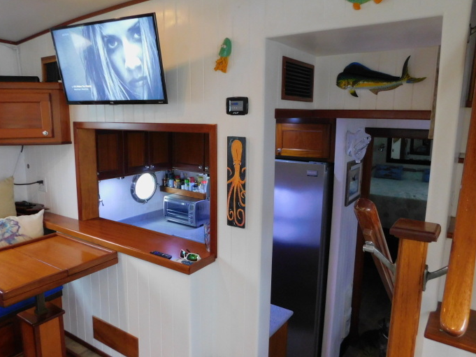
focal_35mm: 27
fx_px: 371
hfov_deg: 65.3
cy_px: 175
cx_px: 227
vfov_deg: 51.4
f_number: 3
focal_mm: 4
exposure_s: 1/10
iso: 400
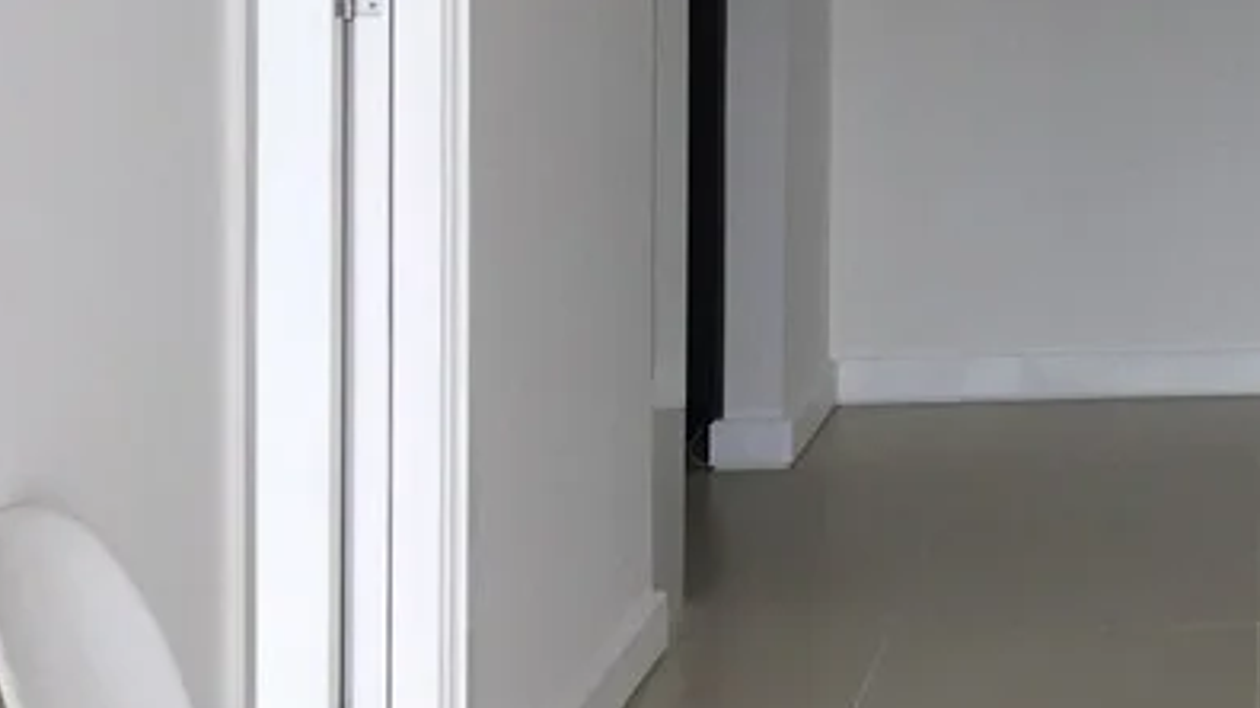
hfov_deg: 19.8
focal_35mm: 96
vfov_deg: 12.3
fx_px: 3207
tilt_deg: +0.5
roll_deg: -1.4
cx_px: 1790
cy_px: -113
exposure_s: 1/111
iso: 25
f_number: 2.2
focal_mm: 4.15
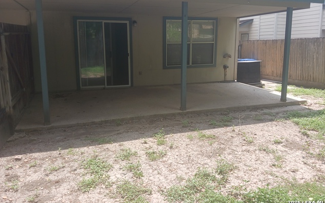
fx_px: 257
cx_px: 164
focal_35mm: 29
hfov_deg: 64.6
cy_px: 82
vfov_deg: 43.0
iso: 25
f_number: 1.8
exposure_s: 1/120
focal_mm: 4
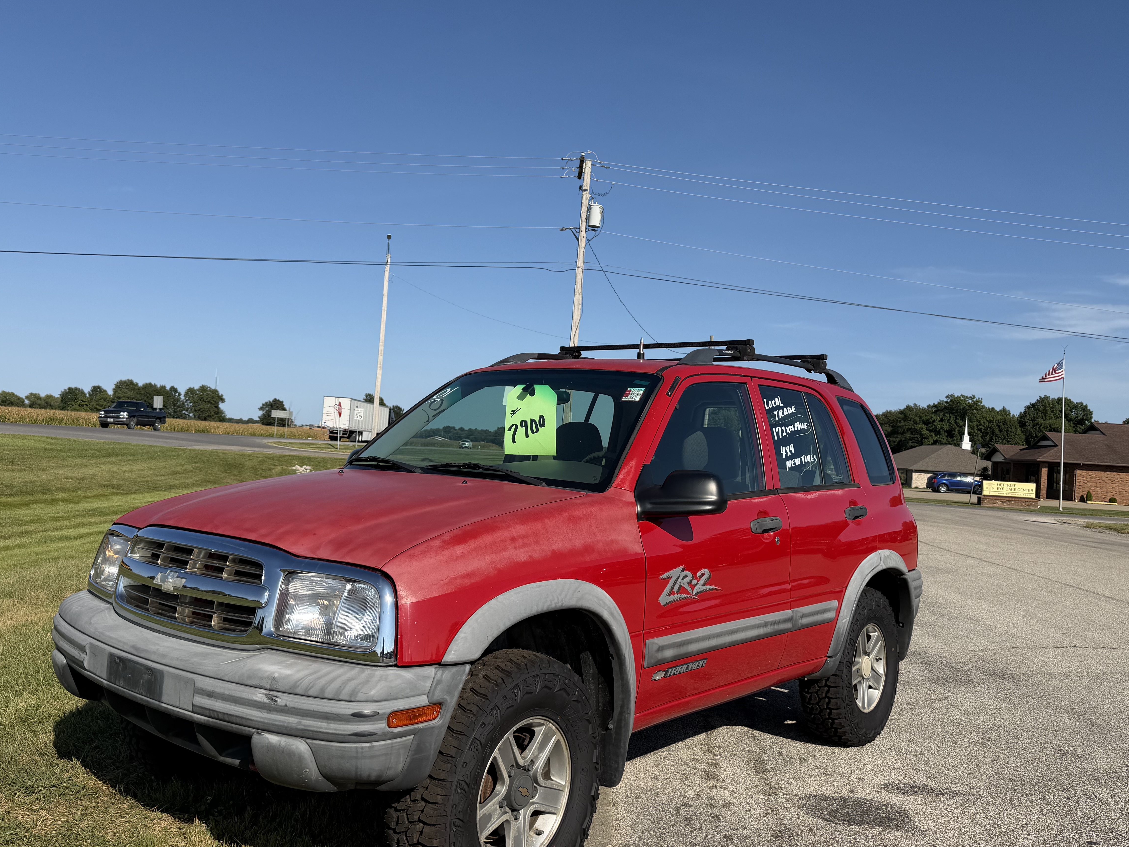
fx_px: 978
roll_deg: -2.6
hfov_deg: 59.9
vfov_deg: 46.8
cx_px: 542
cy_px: 439
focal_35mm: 30
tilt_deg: +2.1
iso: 80
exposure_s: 1/6173
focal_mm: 6.76
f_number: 1.78
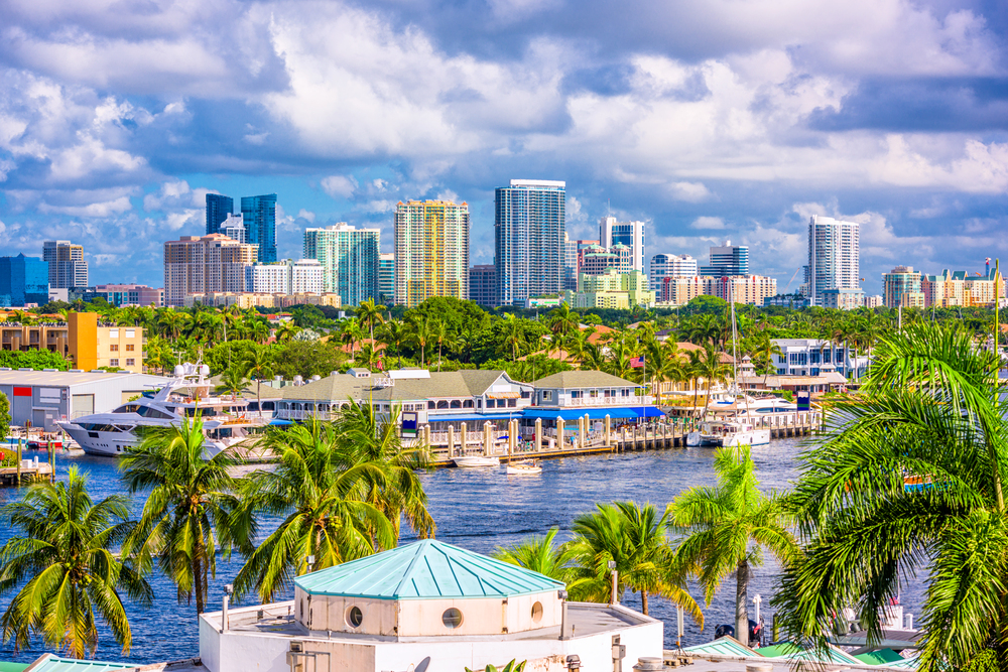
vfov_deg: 13.4
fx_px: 2856
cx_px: 504
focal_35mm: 102
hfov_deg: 20.0
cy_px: 336
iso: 64
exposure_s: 1/320
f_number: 8
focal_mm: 102
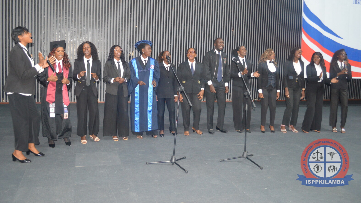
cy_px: 85
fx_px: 335
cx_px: 180
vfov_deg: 33.6
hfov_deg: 56.6
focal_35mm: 35
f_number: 3.8
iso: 1100
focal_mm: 22
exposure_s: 1/60
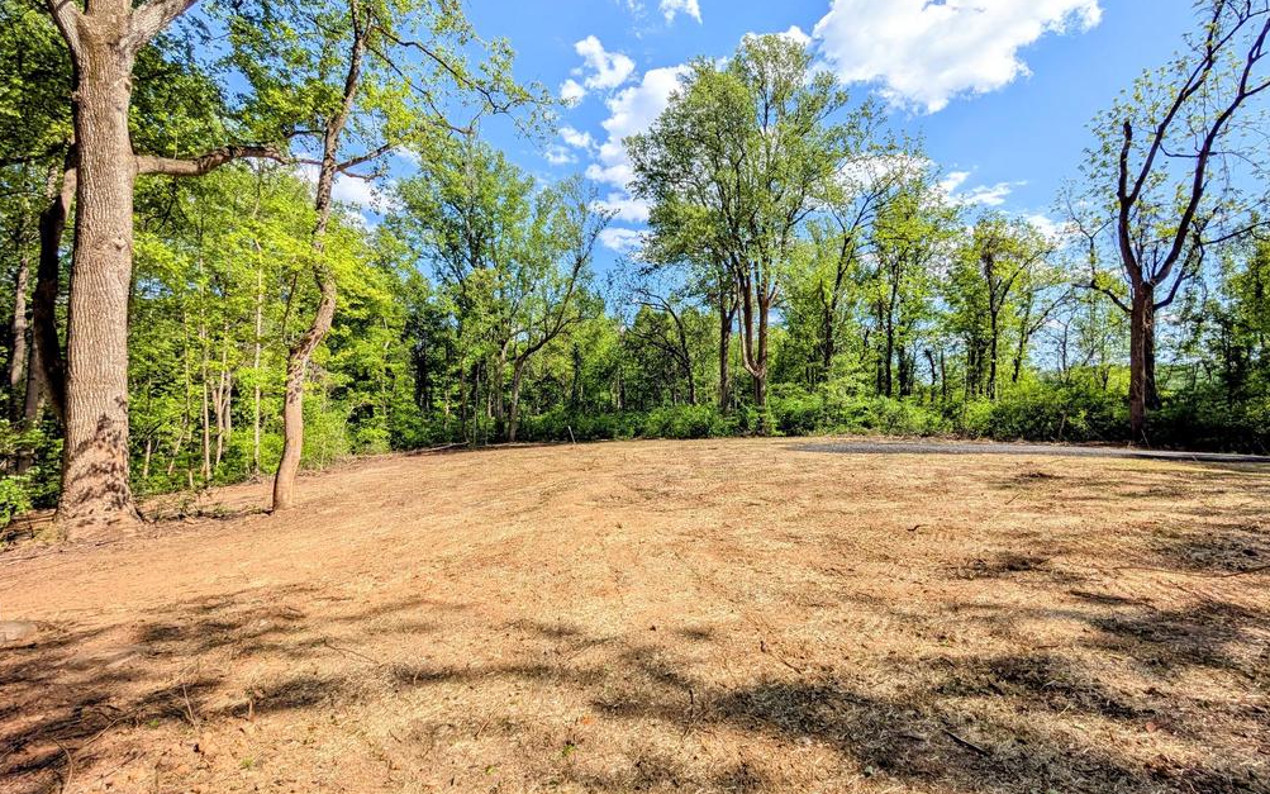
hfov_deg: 109.3
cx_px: 644
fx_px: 450
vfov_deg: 82.8
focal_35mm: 13
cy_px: 382
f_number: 1.7
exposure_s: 1/2545
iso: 54
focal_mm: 2.02
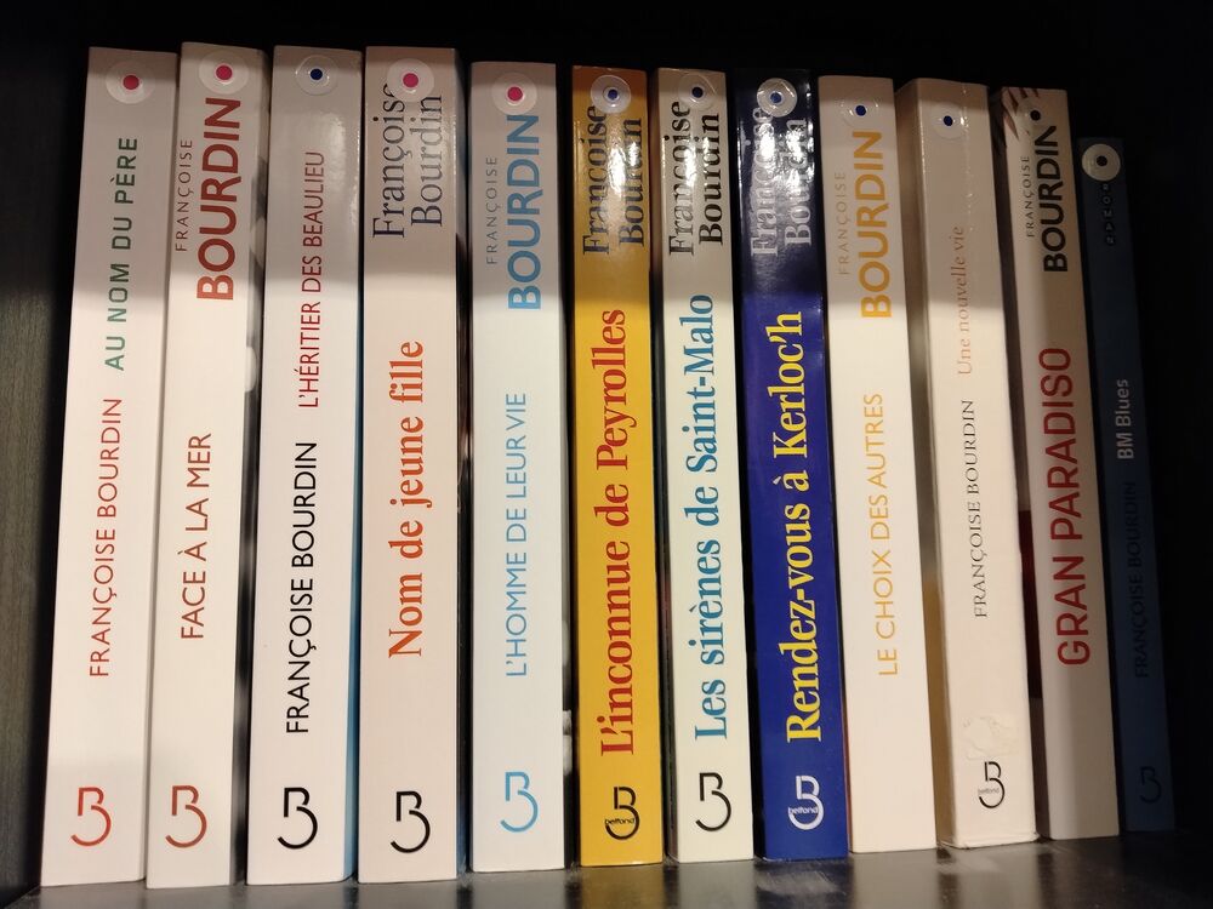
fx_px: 946
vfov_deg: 51.4
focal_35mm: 27
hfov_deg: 65.3
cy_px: 454
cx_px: 606
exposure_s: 1/25
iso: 1225
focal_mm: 4.05
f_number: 1.8
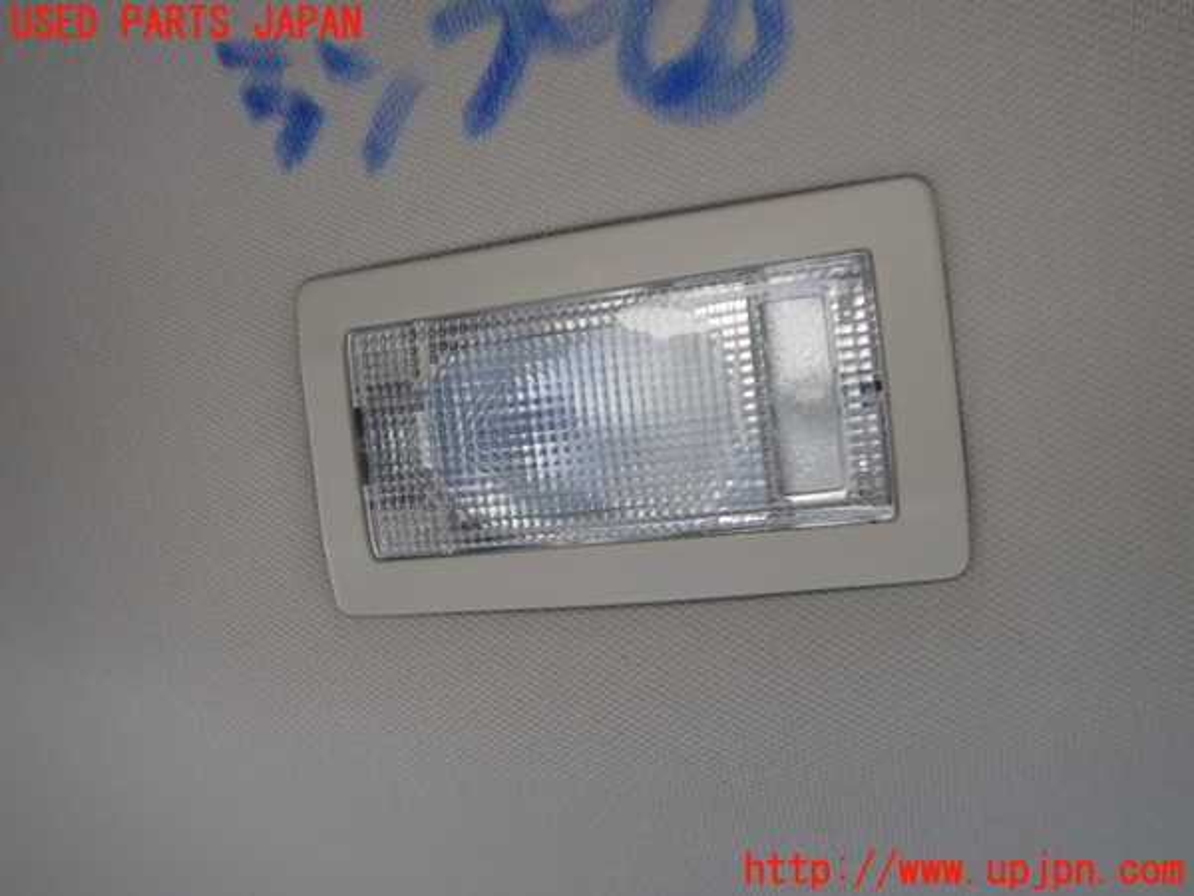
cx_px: 597
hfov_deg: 69.4
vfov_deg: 54.9
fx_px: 862
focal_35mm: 25
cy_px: 448
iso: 100
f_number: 2
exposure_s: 1/200
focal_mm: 4.5
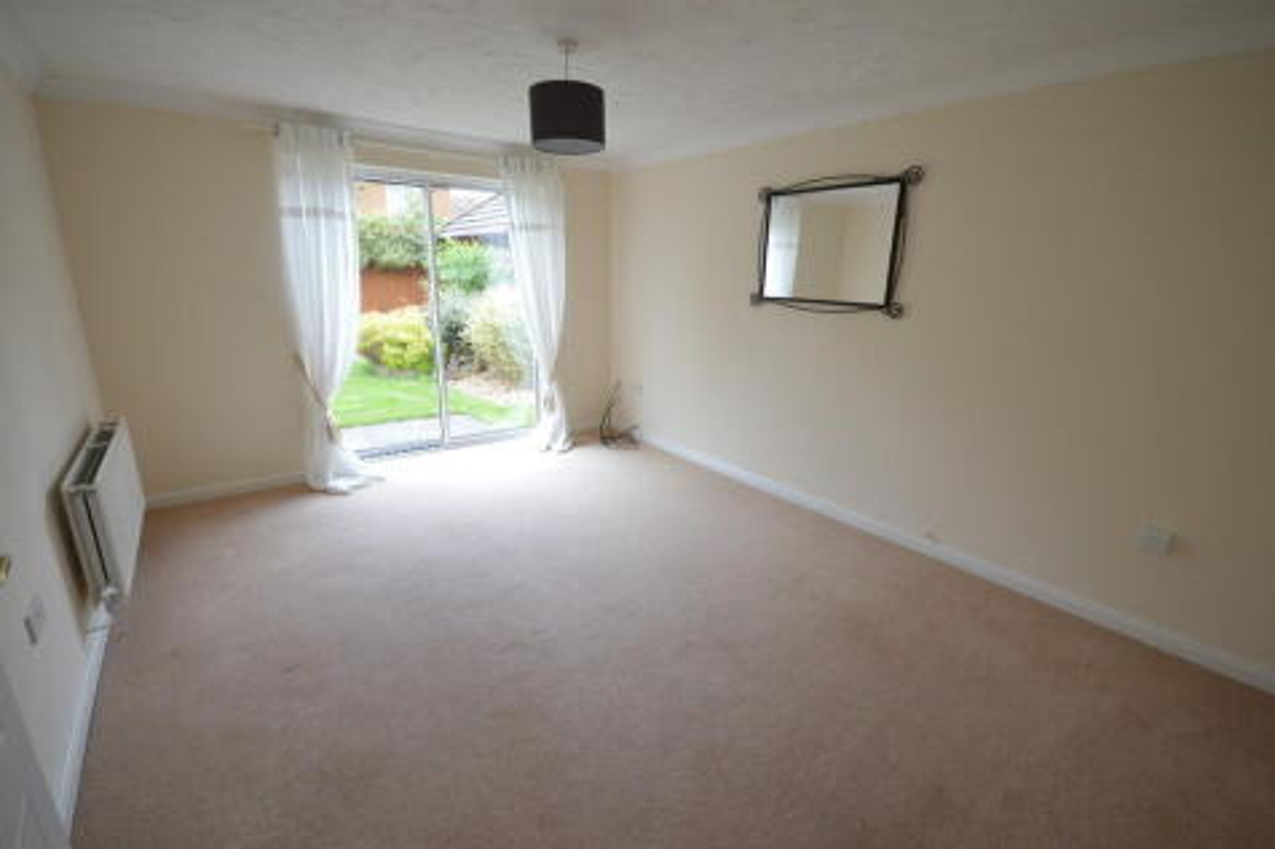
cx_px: 638
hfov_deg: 100.4
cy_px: 424
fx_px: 531
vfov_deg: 77.3
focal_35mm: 15
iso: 400
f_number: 5
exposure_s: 1/100
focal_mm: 10
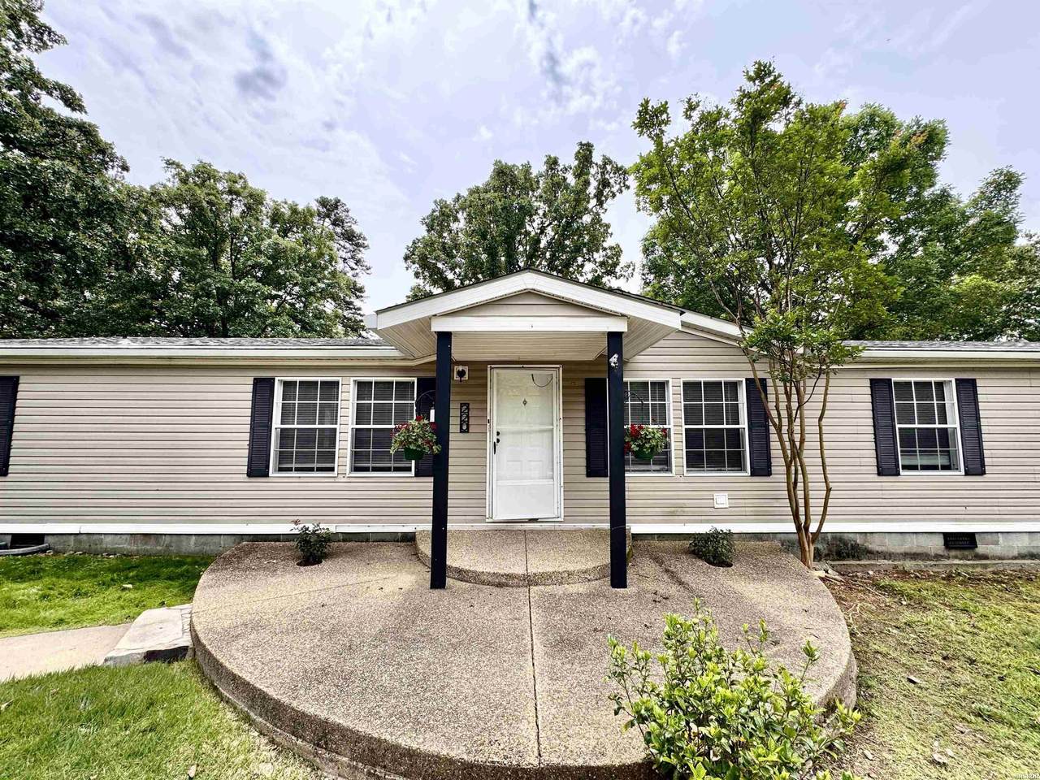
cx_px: 520
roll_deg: +0.1
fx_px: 421
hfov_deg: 102.1
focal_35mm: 14
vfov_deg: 85.7
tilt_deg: +4.4
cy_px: 390
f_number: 2.2
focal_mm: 2.22
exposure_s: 1/804
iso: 50
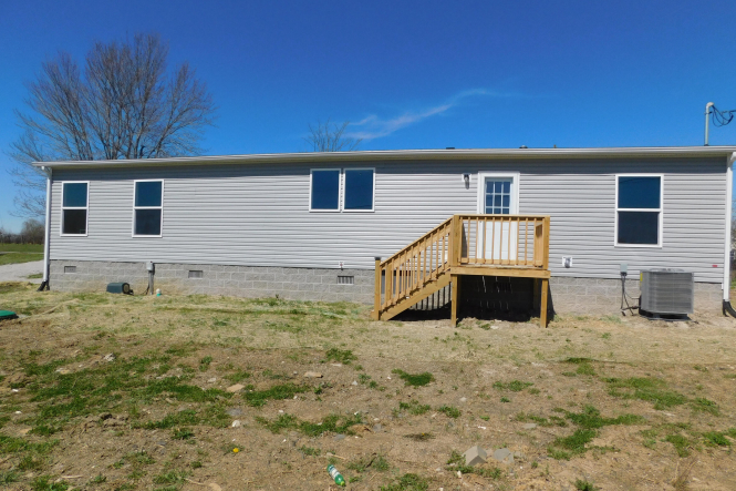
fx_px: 491
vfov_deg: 53.1
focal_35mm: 24
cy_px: 257
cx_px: 368
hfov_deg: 73.8
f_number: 6
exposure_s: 1/1000
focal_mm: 4
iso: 125
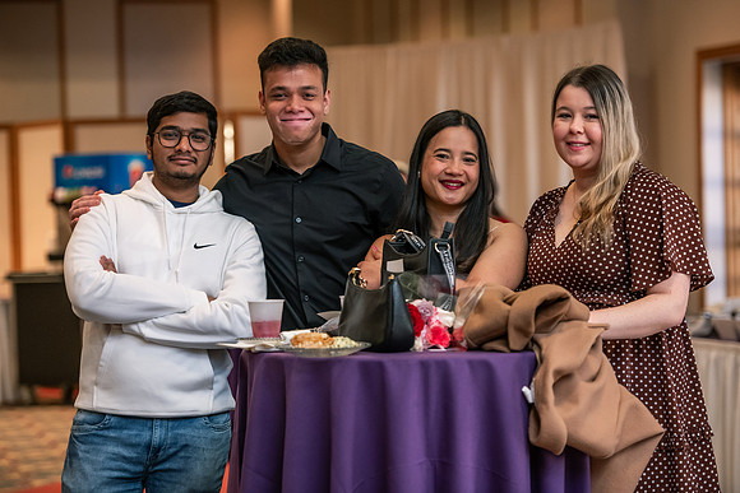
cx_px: 370
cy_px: 246
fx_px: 2303
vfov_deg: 12.2
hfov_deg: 18.3
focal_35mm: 112
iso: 1600
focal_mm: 112
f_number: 3.2
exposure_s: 1/160
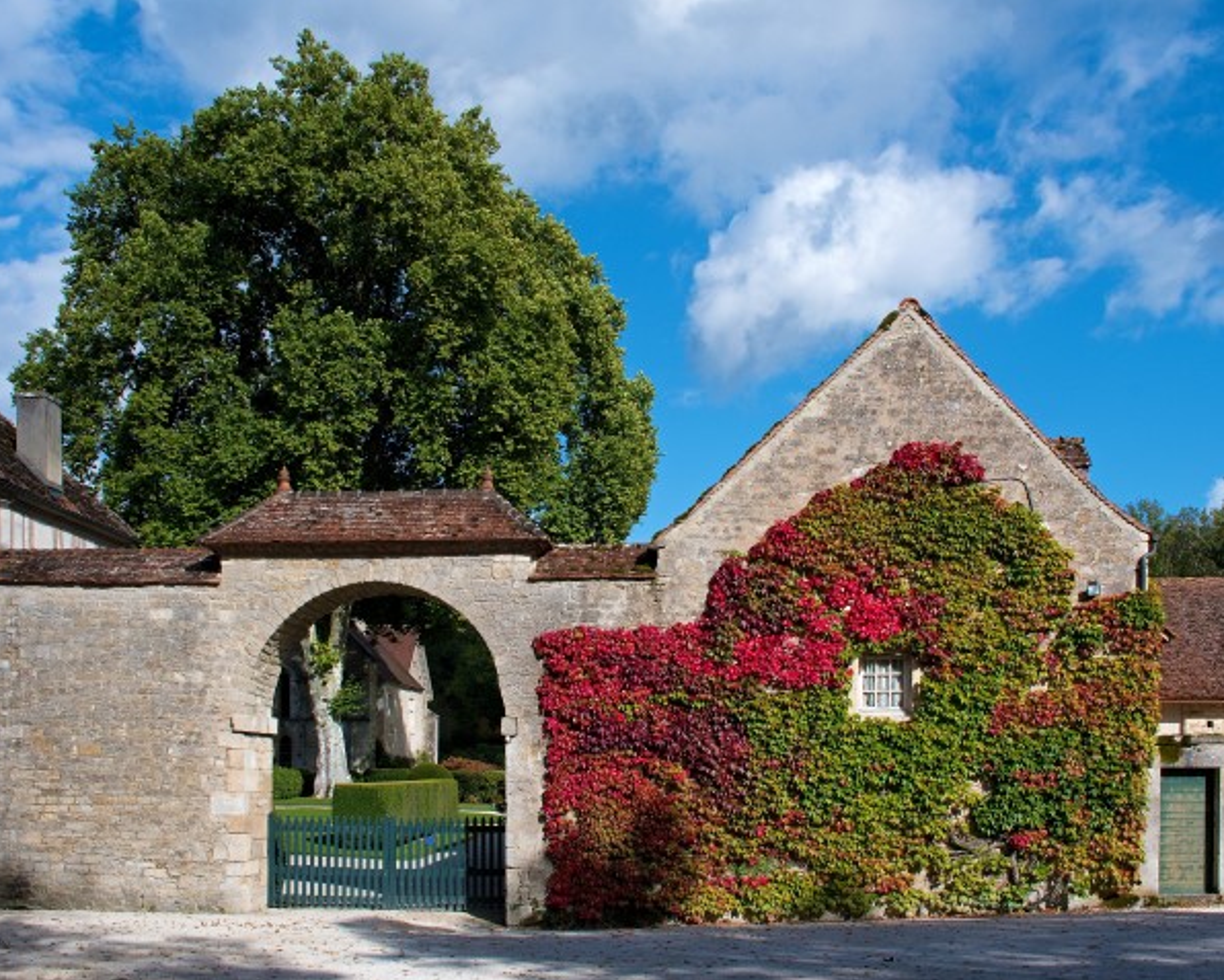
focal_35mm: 34
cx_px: 618
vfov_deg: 43.4
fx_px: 1232
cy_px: 491
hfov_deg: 52.8
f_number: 11
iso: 200
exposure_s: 1/500
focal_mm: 20
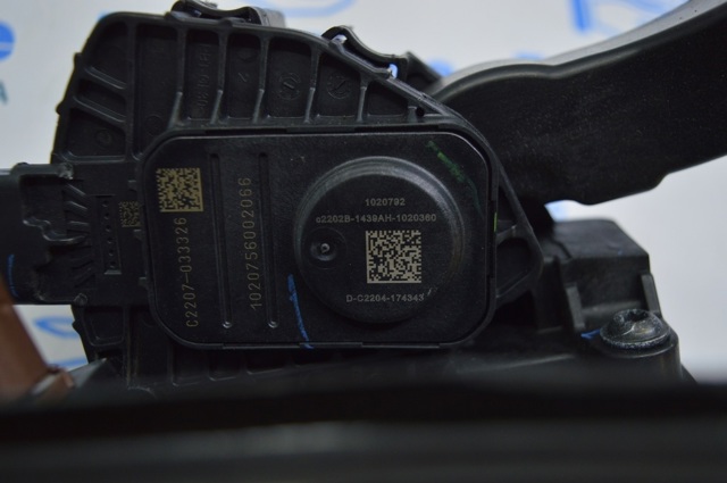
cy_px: 242
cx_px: 364
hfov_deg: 49.6
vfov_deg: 34.1
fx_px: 787
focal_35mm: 39
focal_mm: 26
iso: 400
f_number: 4
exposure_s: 1/60
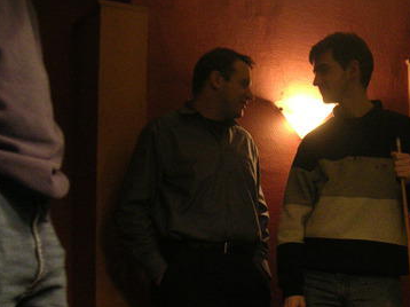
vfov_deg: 21.3
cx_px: 325
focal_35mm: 68
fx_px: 805
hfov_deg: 28.0
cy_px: 245
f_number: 2.8
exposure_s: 1/6.8
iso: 400
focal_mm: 5.8
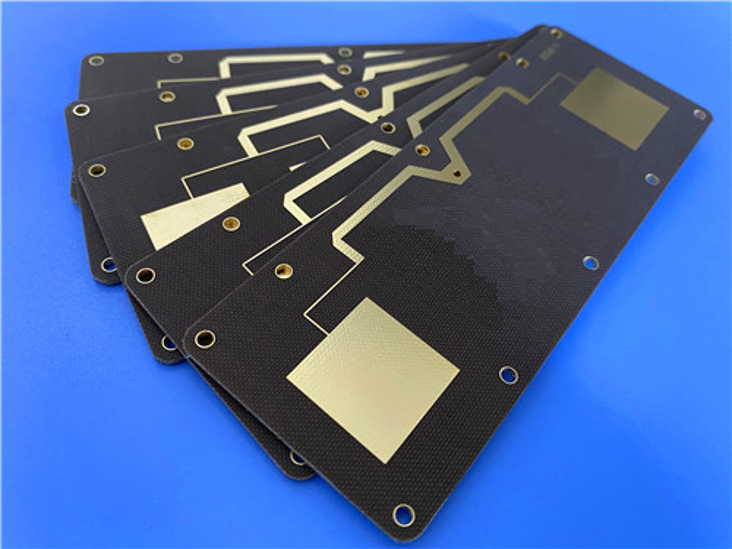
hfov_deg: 67.3
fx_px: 550
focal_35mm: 26
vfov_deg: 53.1
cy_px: 274
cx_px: 366
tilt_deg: -53.8
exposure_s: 1/33
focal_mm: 4.25
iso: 500
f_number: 1.8
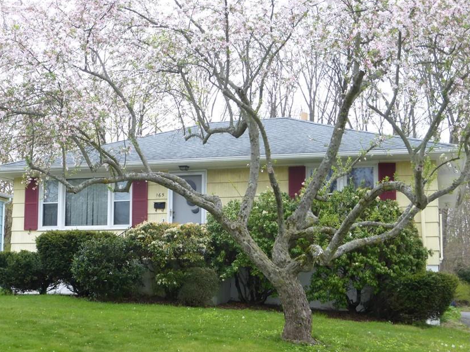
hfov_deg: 33.2
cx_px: 223
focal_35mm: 58
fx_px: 787
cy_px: 211
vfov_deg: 25.2
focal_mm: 8.5
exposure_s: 1/60
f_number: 4.2
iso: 125
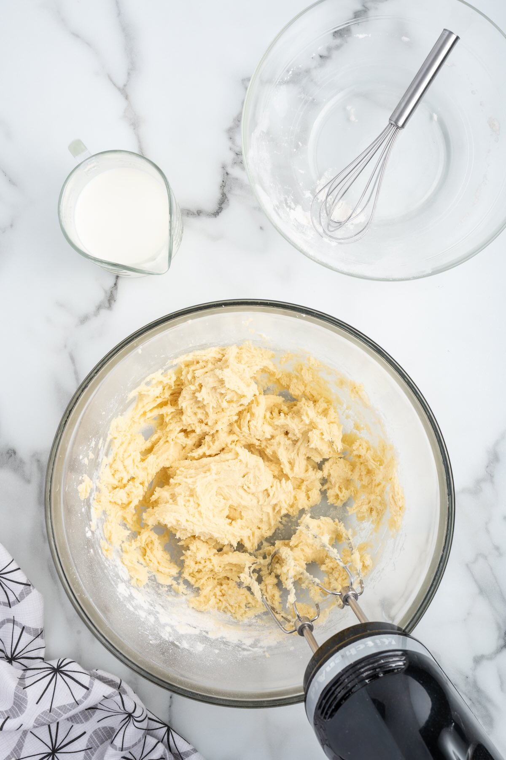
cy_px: 380
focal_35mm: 50
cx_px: 253
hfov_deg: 27.0
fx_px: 1056
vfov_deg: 39.6
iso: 125
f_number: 13
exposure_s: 1/125
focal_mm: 50
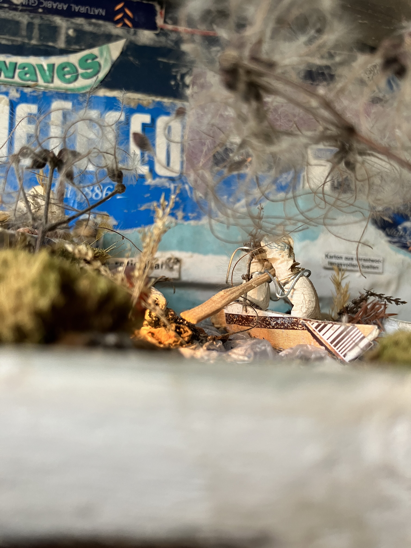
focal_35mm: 28
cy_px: 274
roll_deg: -4.9
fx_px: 443
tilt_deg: +2.7
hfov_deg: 49.7
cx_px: 206
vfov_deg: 63.4
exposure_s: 1/66
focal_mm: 3.99
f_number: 1.8
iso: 80
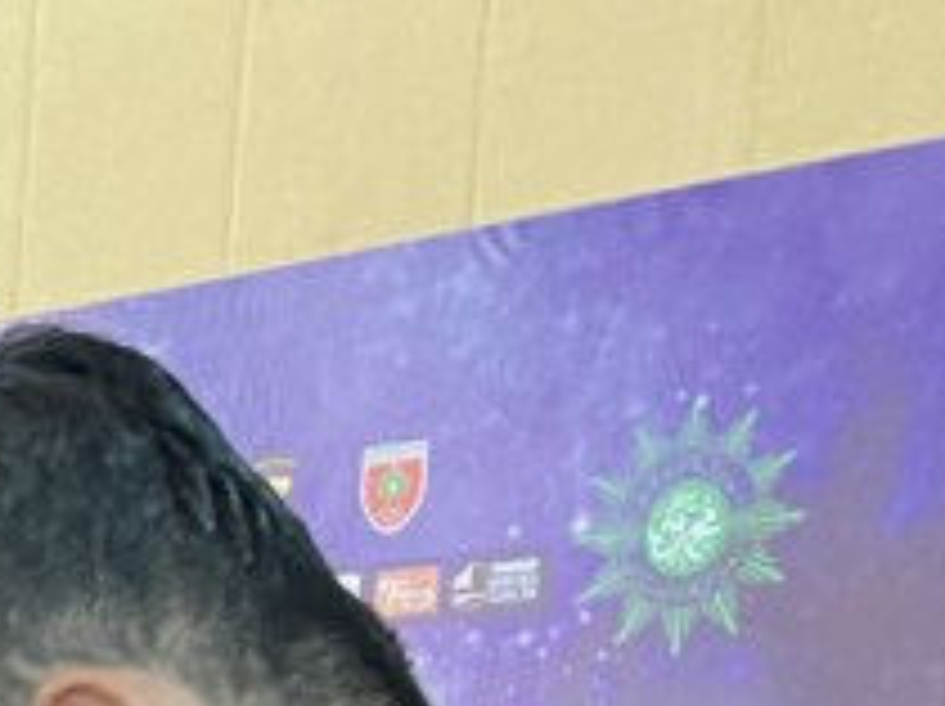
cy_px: 1403
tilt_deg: -4.1
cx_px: -932
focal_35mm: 127
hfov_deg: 13.4
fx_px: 3463
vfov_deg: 10.7
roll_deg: -2.4
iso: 320
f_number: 1.6
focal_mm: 5.1
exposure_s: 1/60
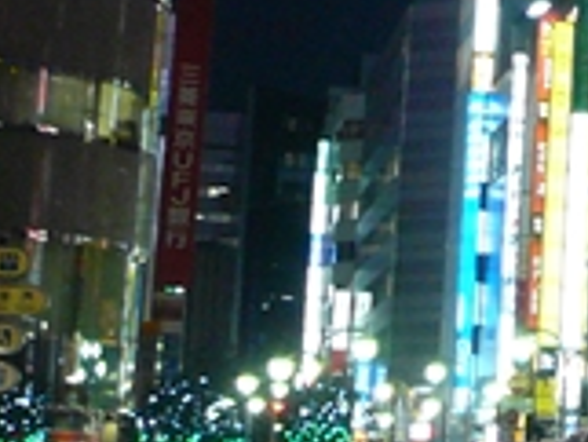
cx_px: 1297
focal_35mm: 139
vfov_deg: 10.7
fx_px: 2363
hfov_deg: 12.1
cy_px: 110
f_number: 2.8
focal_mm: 4.6
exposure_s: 1/15
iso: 160
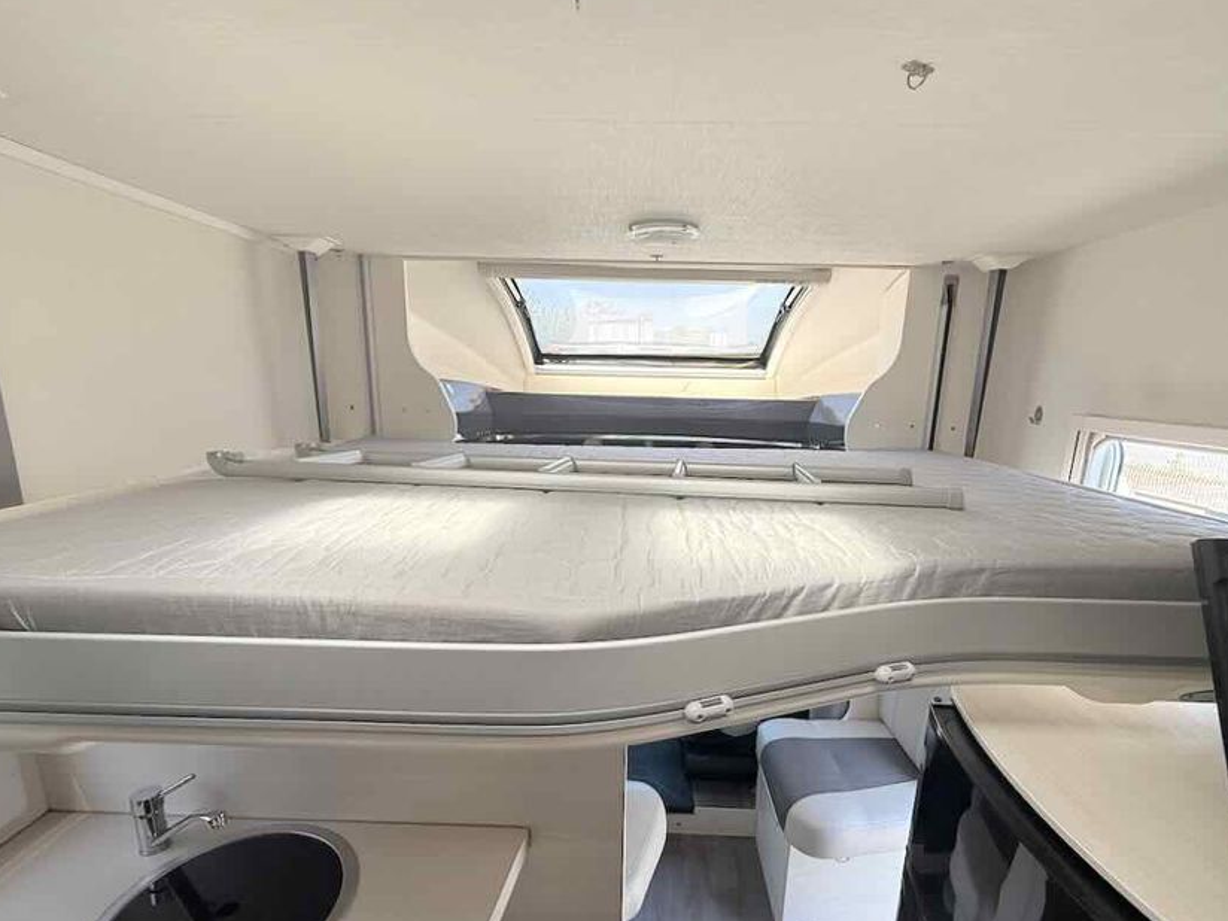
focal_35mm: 17
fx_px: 603
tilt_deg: -15.9
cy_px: 522
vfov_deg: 74.4
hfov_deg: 91.0
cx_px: 635
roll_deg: -0.2
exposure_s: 1/276
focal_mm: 2.22
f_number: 2.2
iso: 64
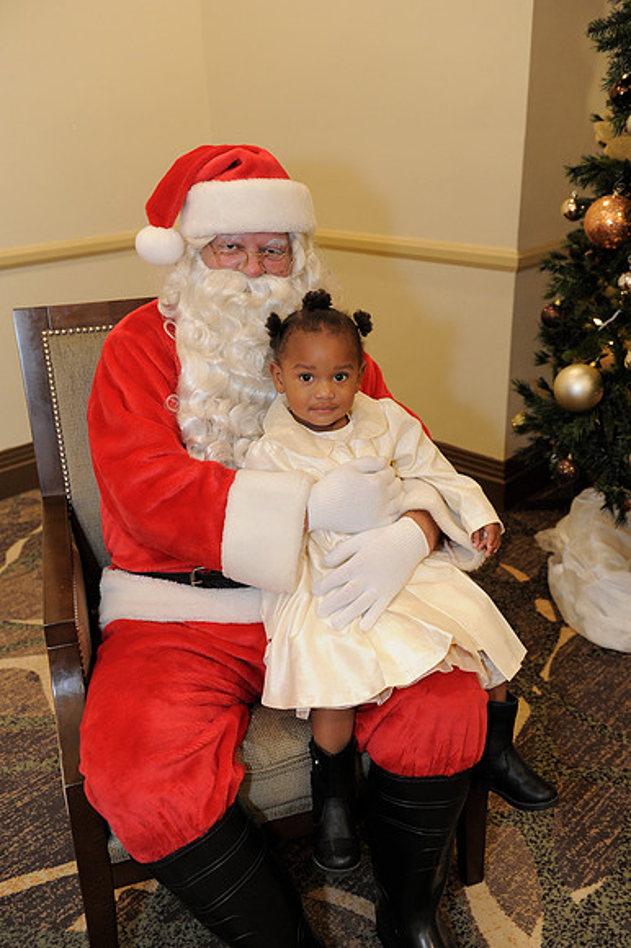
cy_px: 474
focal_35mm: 35
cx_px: 316
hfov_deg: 37.8
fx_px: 921
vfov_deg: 54.5
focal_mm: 35
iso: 1600
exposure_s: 1/100
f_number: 4
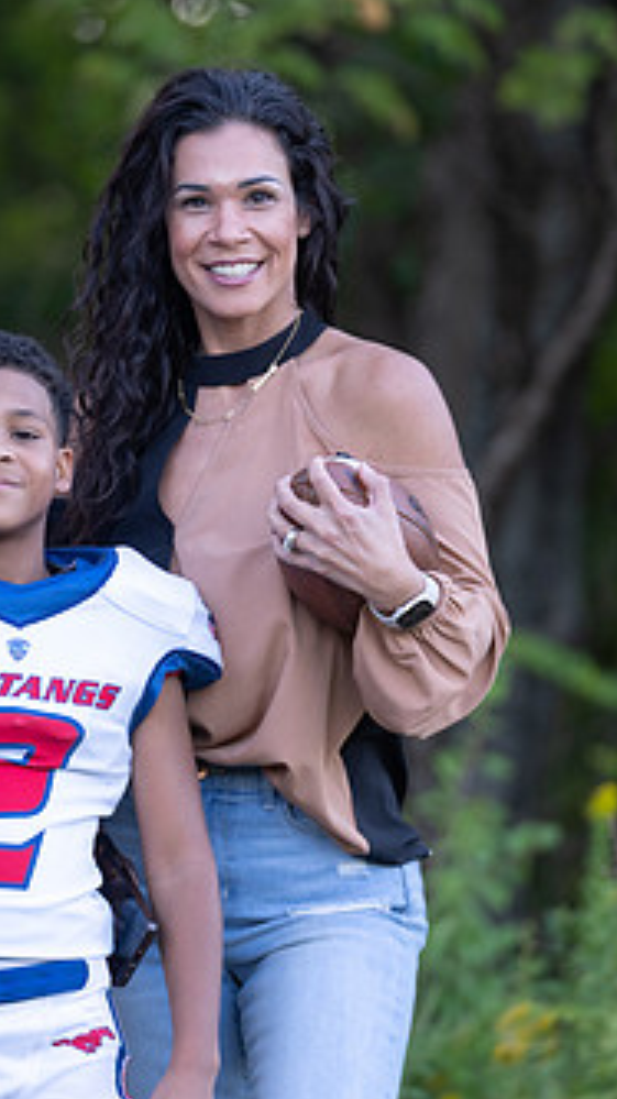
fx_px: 7863
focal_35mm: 270
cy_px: 500
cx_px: 0
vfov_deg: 8.0
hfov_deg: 4.5
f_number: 2.8
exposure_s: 1/320
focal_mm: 148
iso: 320
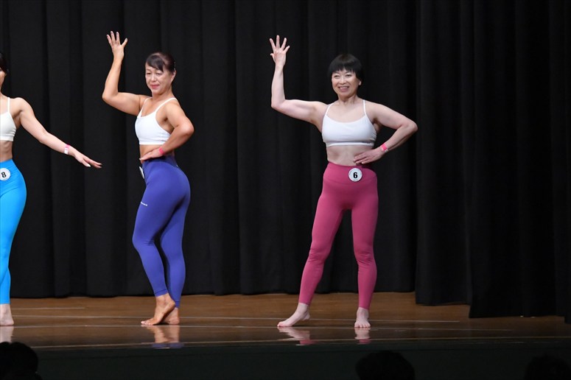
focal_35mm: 202
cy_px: 190
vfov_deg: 6.8
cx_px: 286
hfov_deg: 10.2
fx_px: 3202
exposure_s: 1/400
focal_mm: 135
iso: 8000
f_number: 5.6
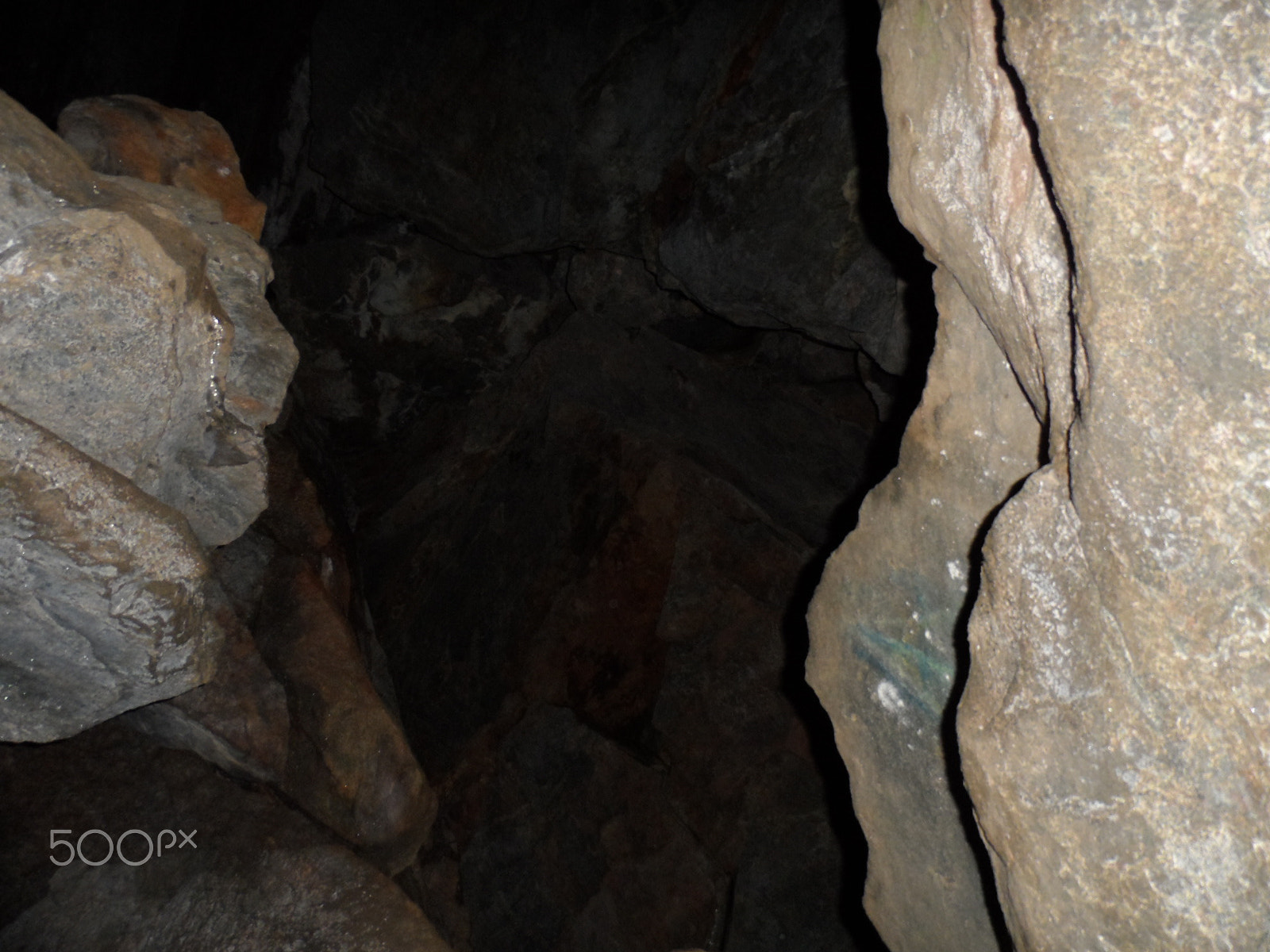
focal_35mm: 24
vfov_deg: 56.8
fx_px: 881
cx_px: 635
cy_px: 476
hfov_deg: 71.6
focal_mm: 4
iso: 160
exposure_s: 1/30
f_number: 3.2
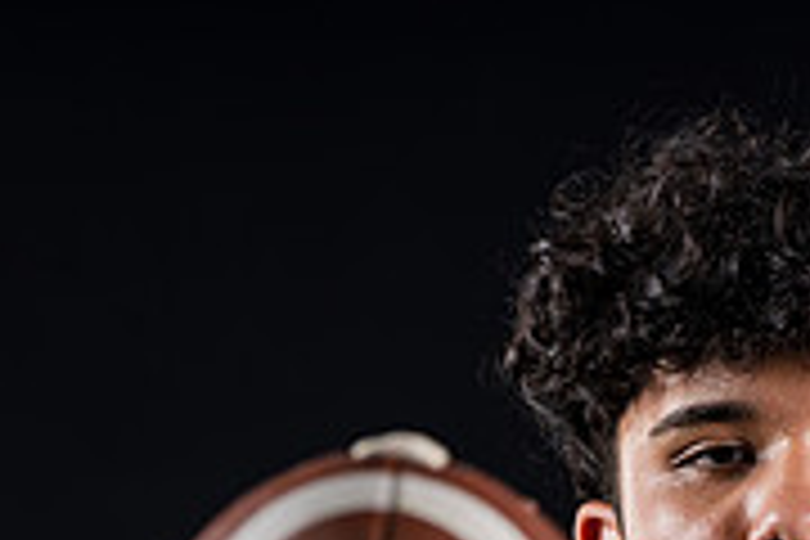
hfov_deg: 4.6
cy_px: 862
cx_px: 693
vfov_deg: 3.1
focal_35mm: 447
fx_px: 10057
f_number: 4
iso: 200
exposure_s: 1/160
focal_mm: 139
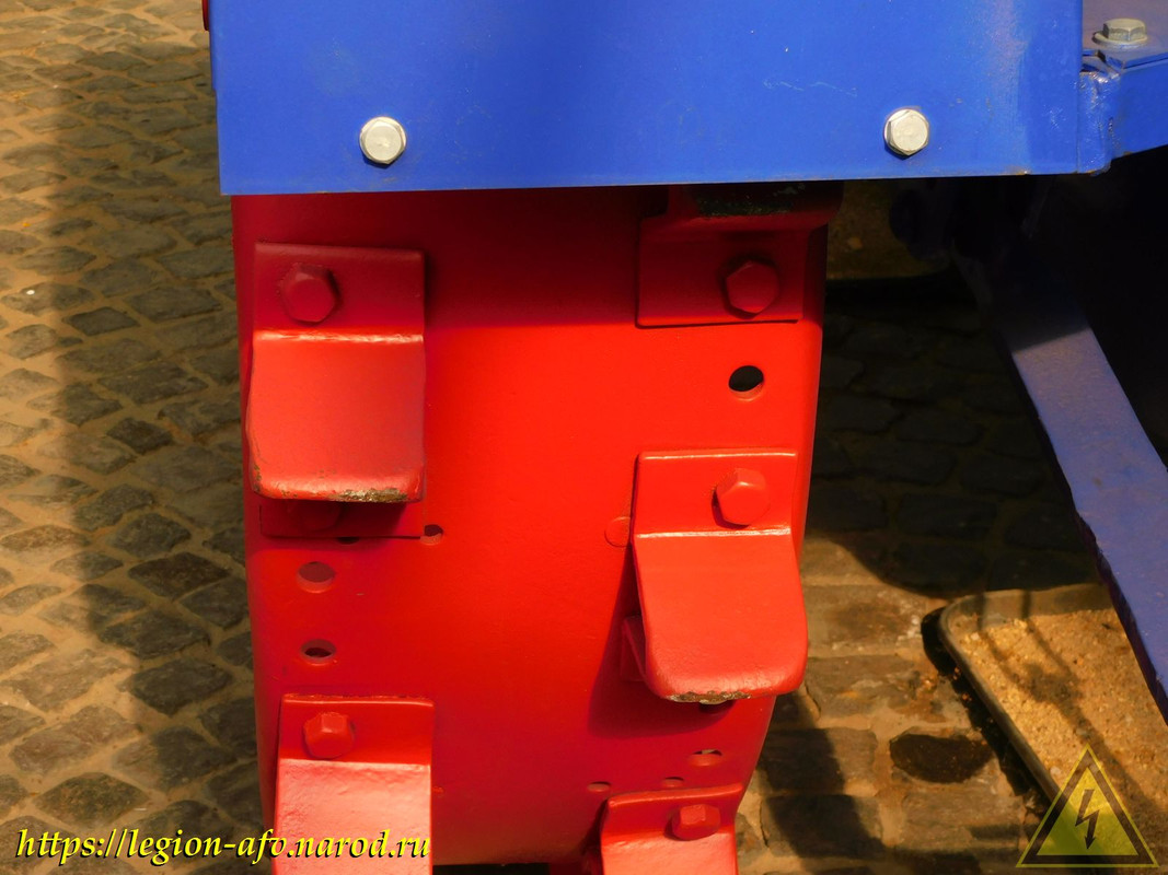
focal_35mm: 80
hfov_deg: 24.4
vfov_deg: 18.4
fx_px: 2699
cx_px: 584
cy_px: 438
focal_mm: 14.2
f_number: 4.4
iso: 125
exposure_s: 1/160
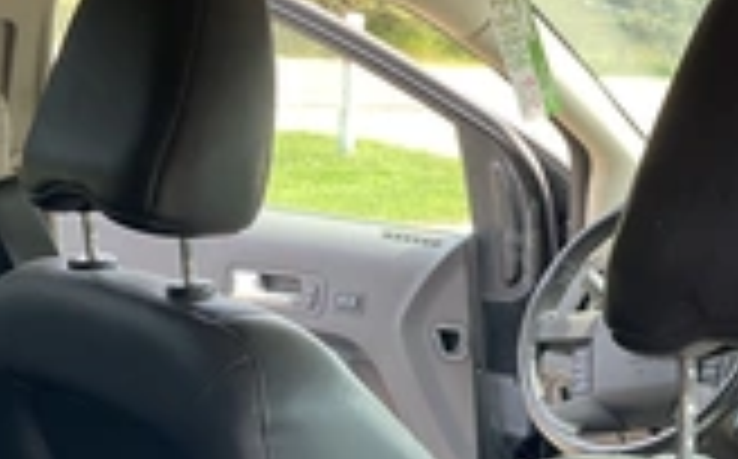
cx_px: 644
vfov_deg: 17.2
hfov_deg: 26.7
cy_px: 382
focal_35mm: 75
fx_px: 1506
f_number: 1.8
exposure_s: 1/122
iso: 32
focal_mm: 3
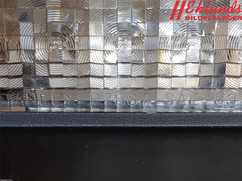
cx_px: 121
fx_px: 182
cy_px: 90
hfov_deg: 67.3
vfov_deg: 53.1
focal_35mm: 26
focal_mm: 3.93
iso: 64
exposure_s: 1/100
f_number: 1.7
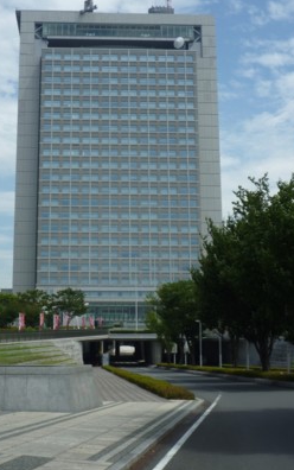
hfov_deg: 24.4
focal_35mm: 53
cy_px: 208
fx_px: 678
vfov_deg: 38.1
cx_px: 109
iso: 80
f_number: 4.3
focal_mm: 7.8
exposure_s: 1/800
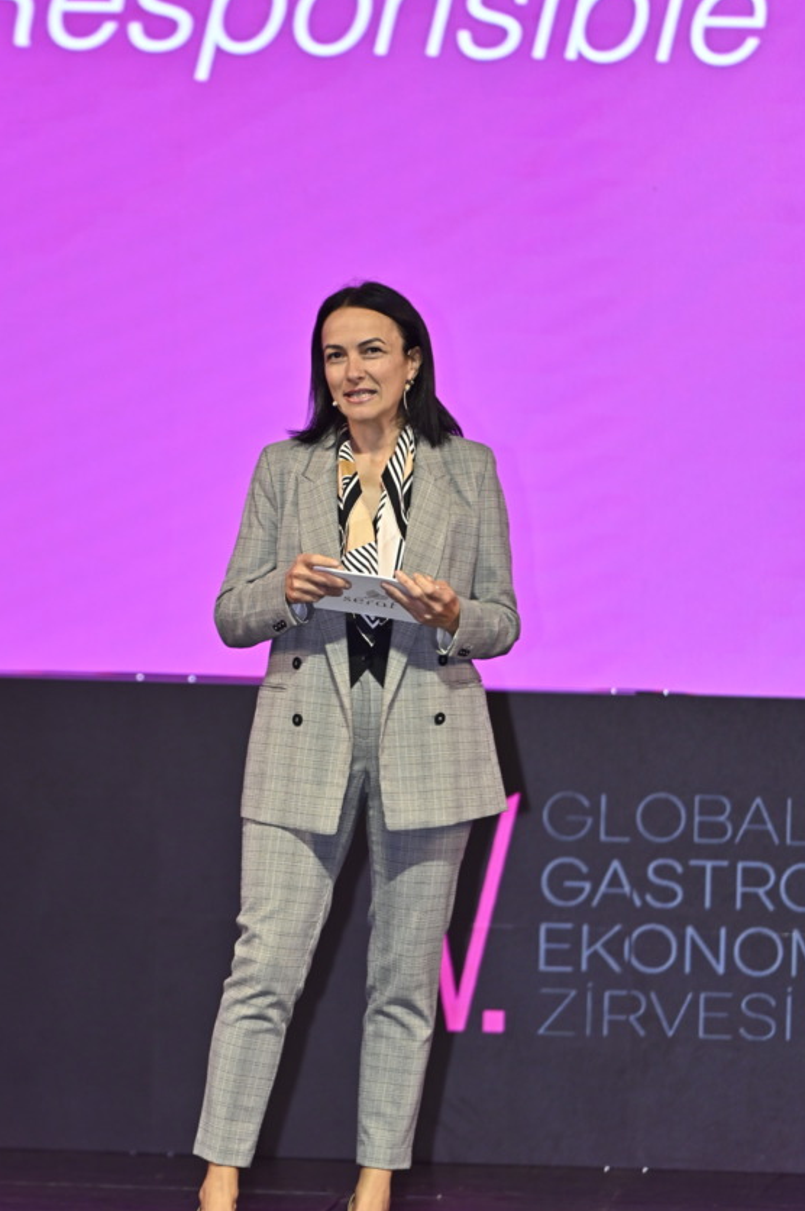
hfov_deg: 5.6
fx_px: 8231
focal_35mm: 245
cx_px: 350
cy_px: 633
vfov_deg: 8.4
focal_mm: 200
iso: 1000
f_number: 3.5
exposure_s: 1/250
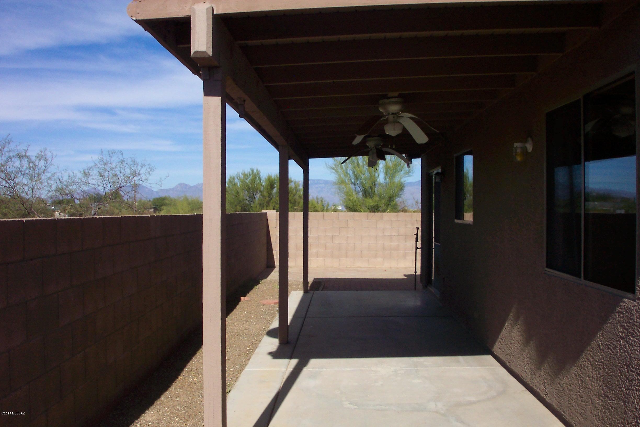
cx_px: 320
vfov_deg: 37.9
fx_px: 622
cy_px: 214
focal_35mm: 35
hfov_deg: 54.4
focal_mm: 7.5
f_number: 9.5
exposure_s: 1/250
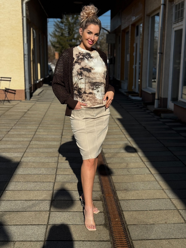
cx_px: 93
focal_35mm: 48
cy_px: 124
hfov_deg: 30.3
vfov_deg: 39.7
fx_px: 344
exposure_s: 1/7092
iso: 80
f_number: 1.78
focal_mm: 6.76
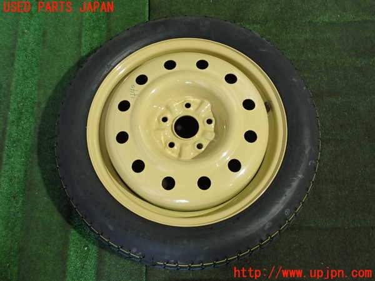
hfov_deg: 51.4
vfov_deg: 39.7
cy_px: 140
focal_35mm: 36
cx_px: 188
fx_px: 390
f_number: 2.5
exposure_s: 1/40
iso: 500
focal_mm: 6.37
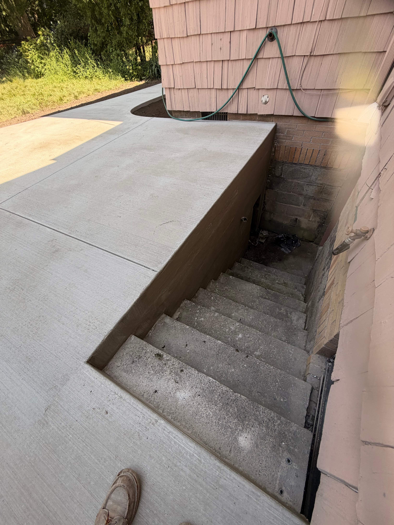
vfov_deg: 102.1
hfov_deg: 85.7
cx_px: 197
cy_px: 262
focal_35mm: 14
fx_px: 212
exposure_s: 1/184
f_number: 2.2
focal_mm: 2.22
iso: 40
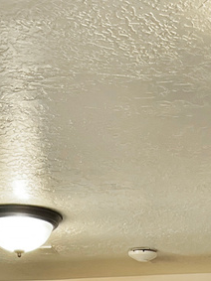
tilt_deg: -6.3
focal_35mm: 141
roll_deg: +0.0
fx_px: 1147
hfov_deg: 10.5
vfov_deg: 11.7
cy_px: 659
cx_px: 180
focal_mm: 5.7
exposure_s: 1/121
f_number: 1.5
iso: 100
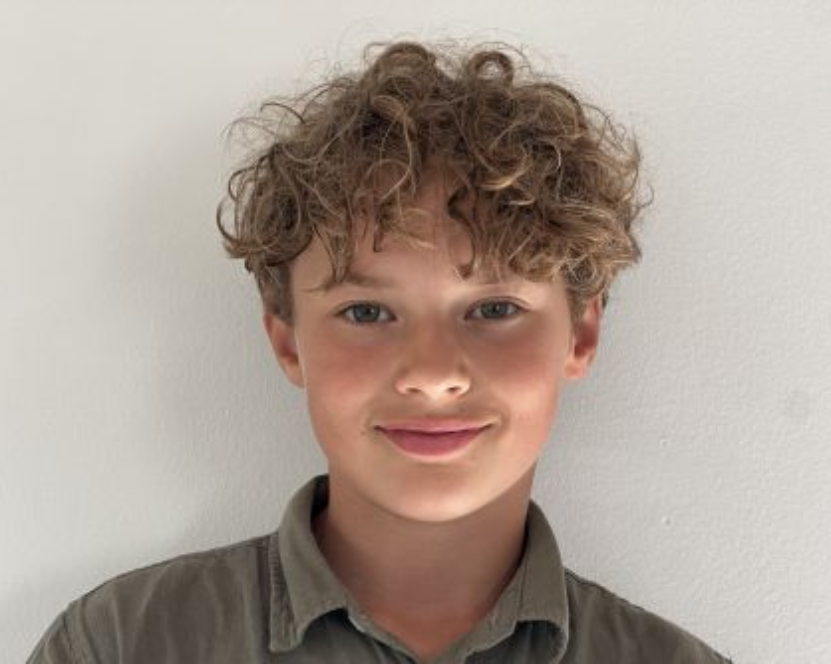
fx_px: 1991
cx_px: 408
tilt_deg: +5.2
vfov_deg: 18.9
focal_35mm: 81
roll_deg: -1.4
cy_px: 332
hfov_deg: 23.6
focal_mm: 9
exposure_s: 1/99
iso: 64
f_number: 2.8
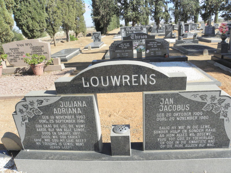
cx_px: 116
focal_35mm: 26
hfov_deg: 67.3
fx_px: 174
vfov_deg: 53.1
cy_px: 86
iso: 200
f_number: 6.3
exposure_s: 1/640
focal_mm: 4.6
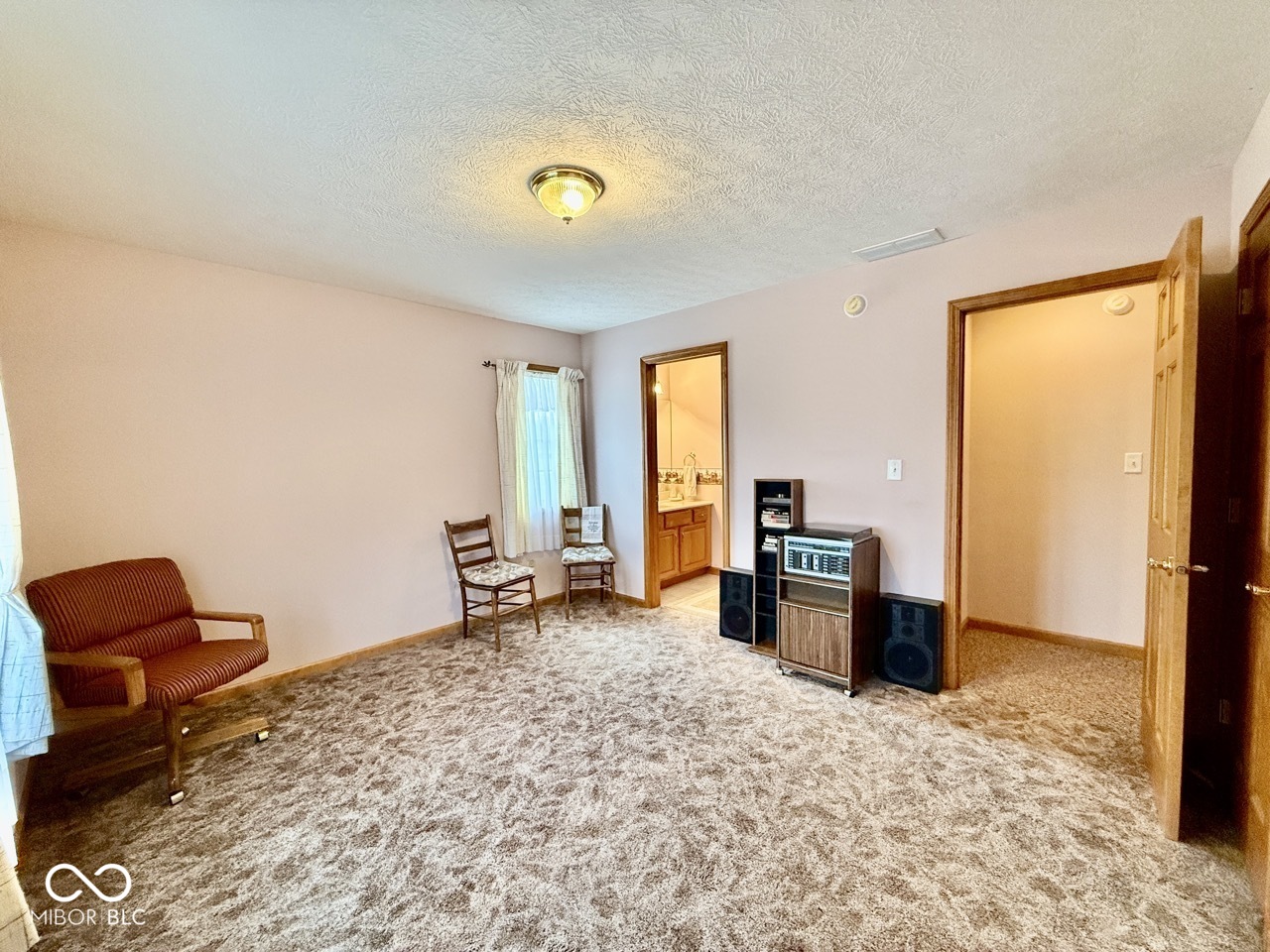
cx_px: 635
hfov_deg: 102.1
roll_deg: +1.5
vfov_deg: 85.7
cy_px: 476
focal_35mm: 14
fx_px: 514
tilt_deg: -2.4
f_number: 2.2
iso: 500
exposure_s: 1/120
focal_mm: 2.22
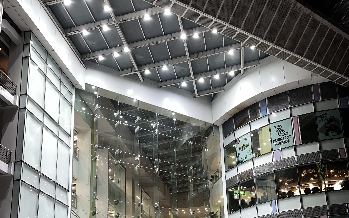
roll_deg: +1.7
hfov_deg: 52.7
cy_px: 217
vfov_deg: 31.8
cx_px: 175
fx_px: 352
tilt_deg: +13.3
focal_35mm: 37
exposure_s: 1/32
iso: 40
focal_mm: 5.7
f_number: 1.5
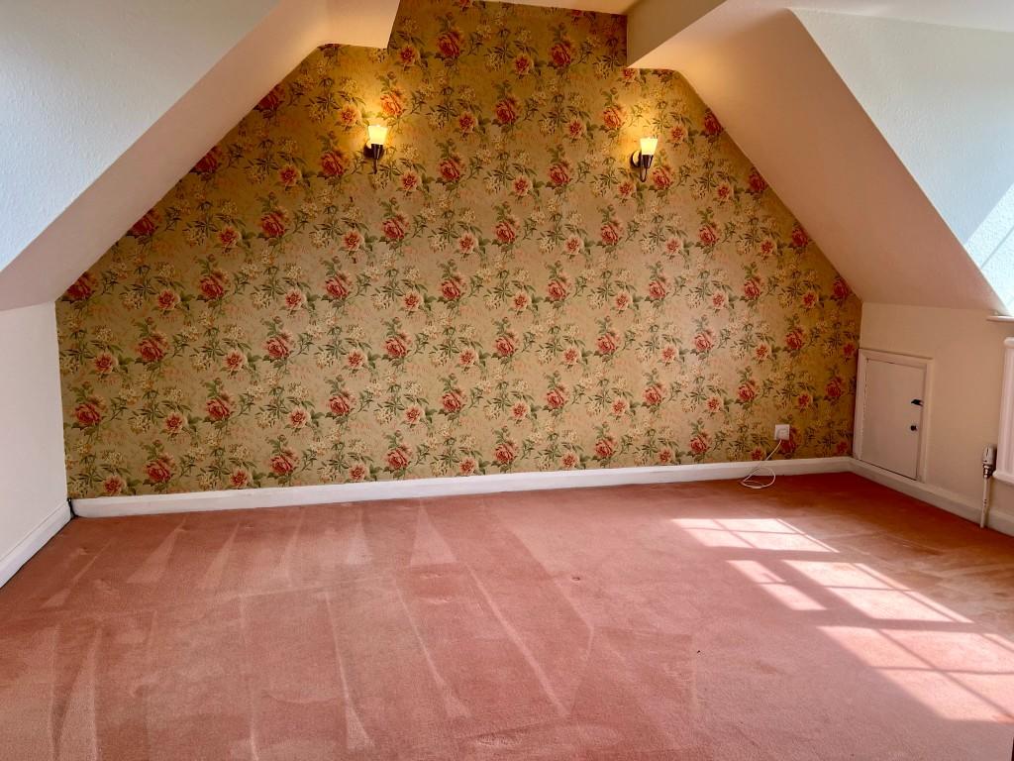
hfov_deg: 67.3
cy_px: 380
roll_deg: -0.7
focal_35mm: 26
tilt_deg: -8.5
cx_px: 507
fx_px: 762
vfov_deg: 53.1
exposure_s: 1/361
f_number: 1.5
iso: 50
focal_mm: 5.7
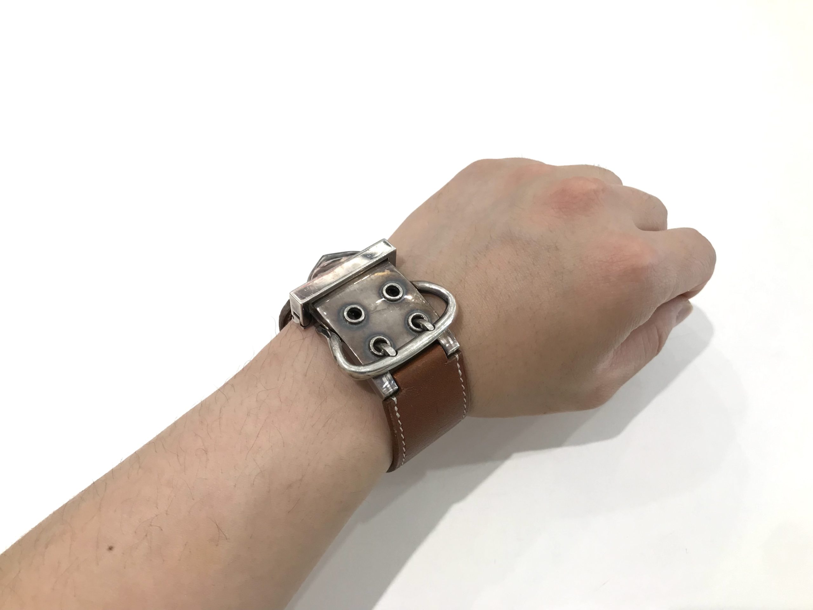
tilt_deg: -64.9
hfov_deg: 63.4
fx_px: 658
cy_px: 305
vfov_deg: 49.7
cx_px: 406
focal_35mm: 28
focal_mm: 3.99
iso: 25
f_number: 1.8
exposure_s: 1/100
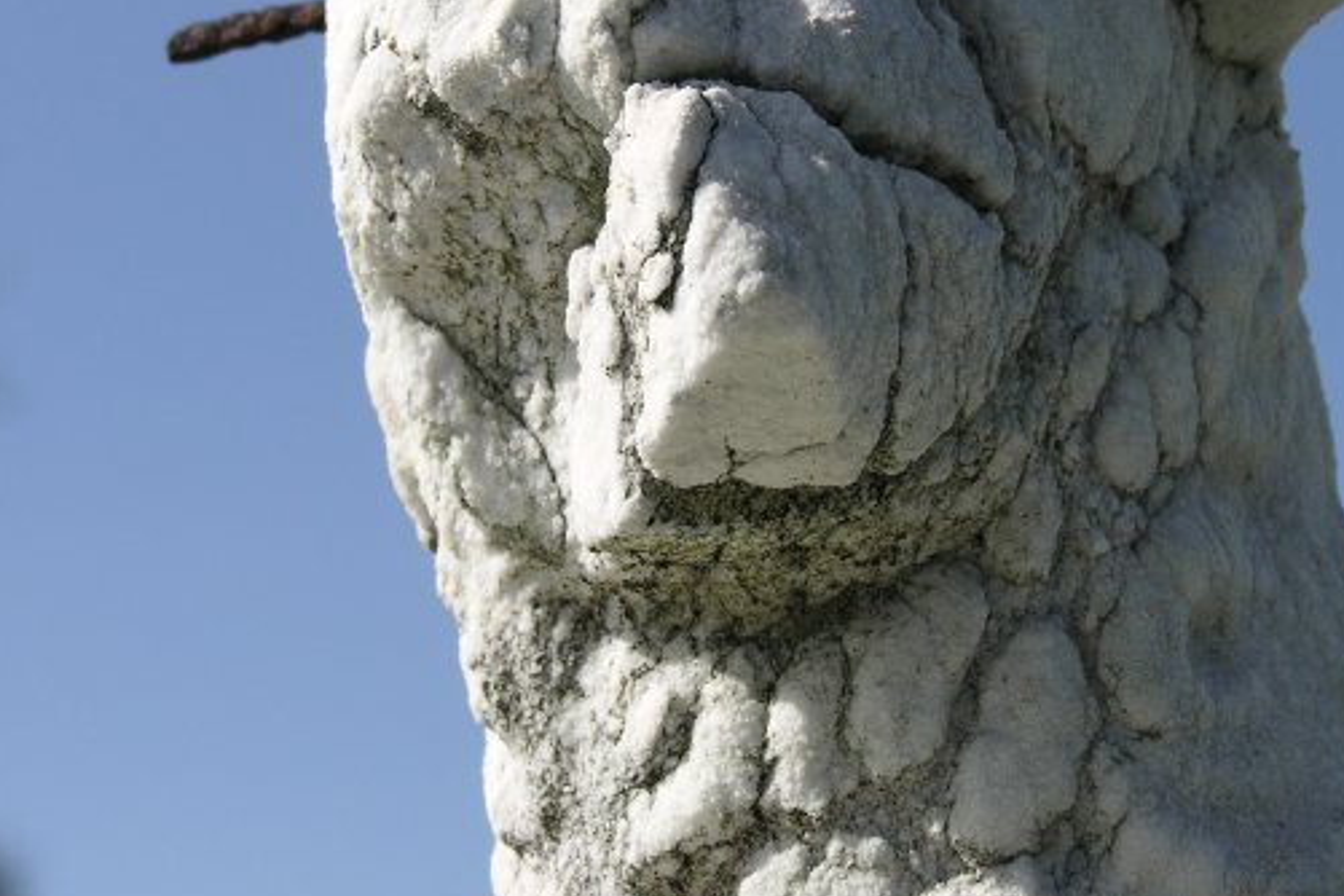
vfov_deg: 8.8
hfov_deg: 13.2
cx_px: 676
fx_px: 5824
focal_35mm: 156
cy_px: 217
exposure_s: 1/395
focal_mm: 24
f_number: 5.7
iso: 50
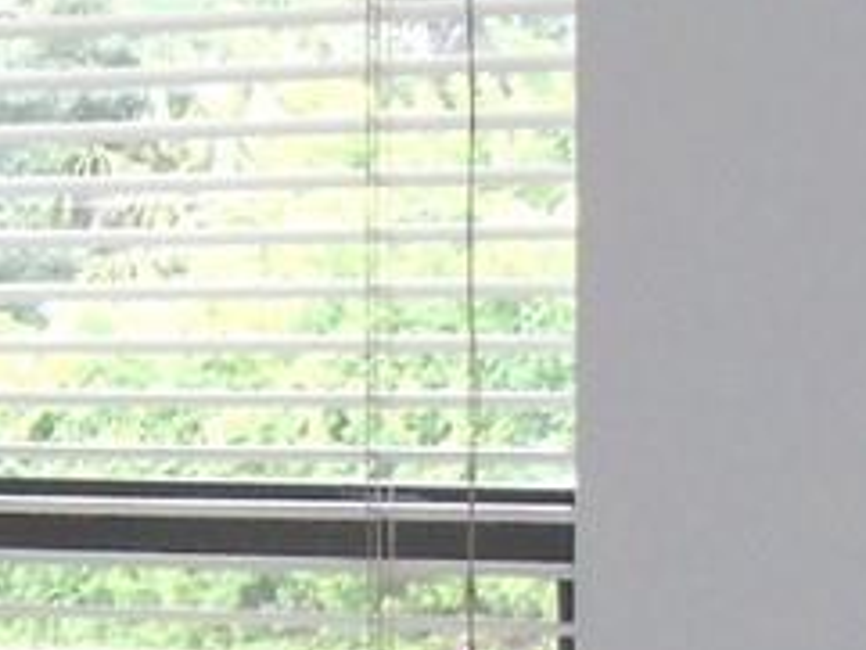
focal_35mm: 166
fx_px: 4155
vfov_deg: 8.9
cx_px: -923
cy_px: 273
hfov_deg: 10.8
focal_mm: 4.4
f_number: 3.4
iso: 100
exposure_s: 1/30
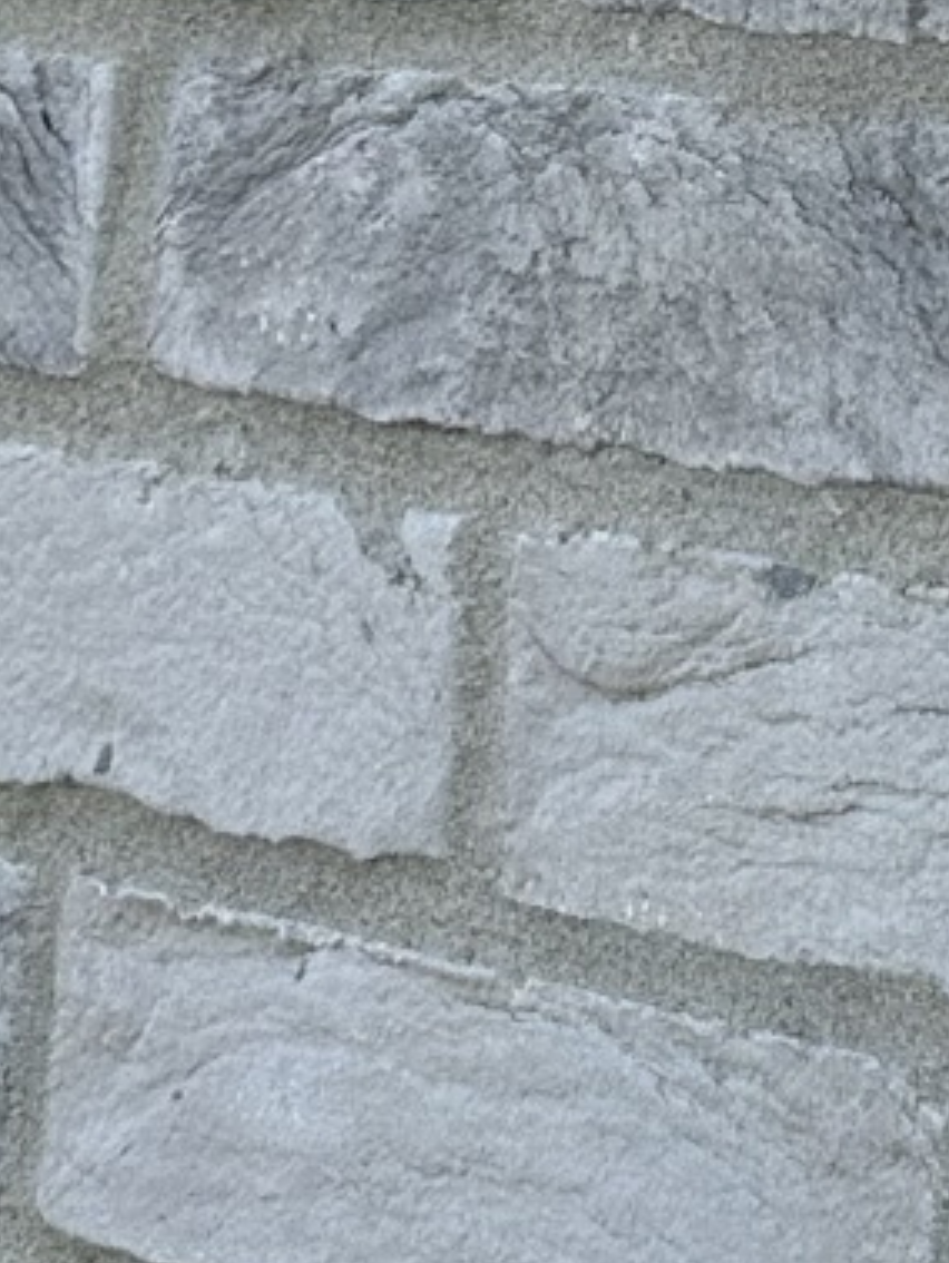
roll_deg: -3.9
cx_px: 799
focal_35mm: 130
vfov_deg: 13.4
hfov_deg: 11.4
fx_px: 4747
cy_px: -1106
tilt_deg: +13.8
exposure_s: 1/2660
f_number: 1.78
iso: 80
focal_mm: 6.86
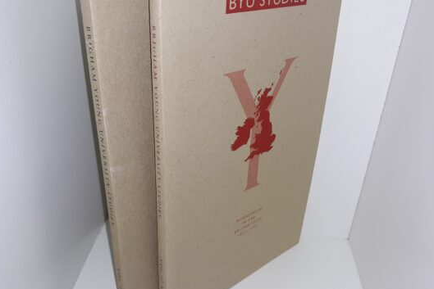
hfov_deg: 57.2
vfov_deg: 40.0
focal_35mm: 33
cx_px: 212
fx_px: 398
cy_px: 158
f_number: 1.7
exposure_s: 1/135
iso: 40
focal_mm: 3.7
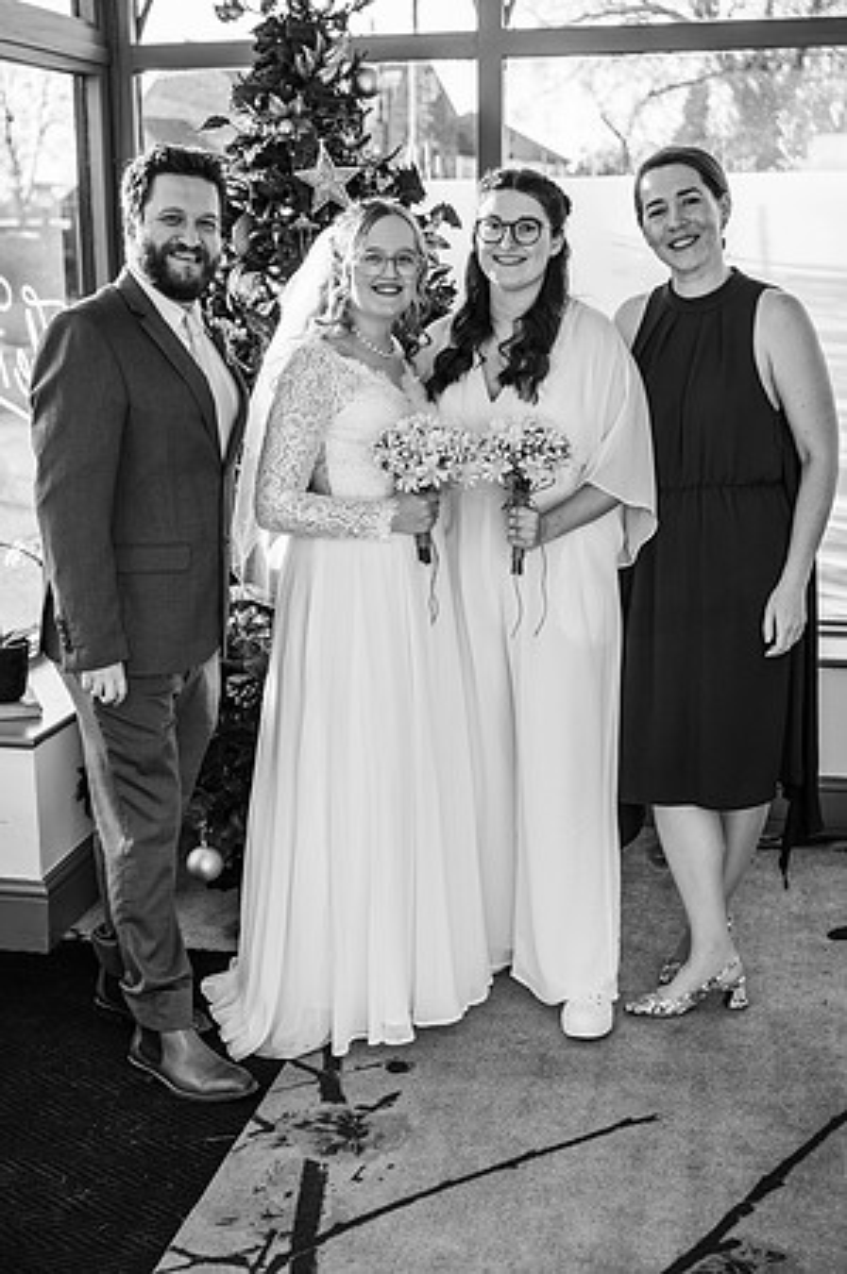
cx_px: 424
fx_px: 1662
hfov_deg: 28.6
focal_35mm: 47
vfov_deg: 42.0
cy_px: 637
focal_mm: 47
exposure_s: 1/200
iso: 140
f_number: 3.5
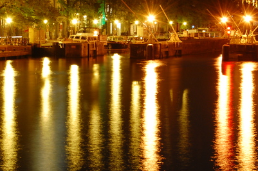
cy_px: 76
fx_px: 973
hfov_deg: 15.1
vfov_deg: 10.1
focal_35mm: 136
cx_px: 69
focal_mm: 55
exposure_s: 25
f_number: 14
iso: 400
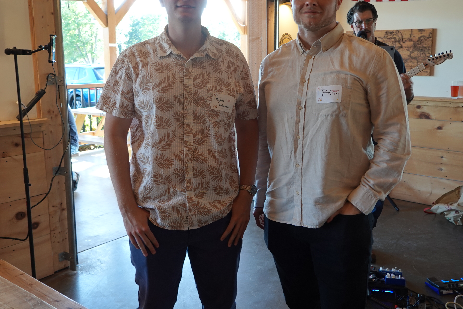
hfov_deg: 51.9
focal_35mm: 37
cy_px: 133
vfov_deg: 35.9
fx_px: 476
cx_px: 243
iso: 100
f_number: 2.8
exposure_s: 1/30
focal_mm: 9
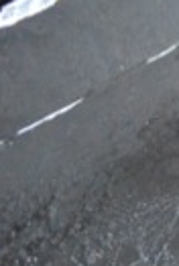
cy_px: -3
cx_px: 606
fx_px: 912
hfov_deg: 8.5
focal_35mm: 123
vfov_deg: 16.3
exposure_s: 1/50
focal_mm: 18
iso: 6400
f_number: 3.5
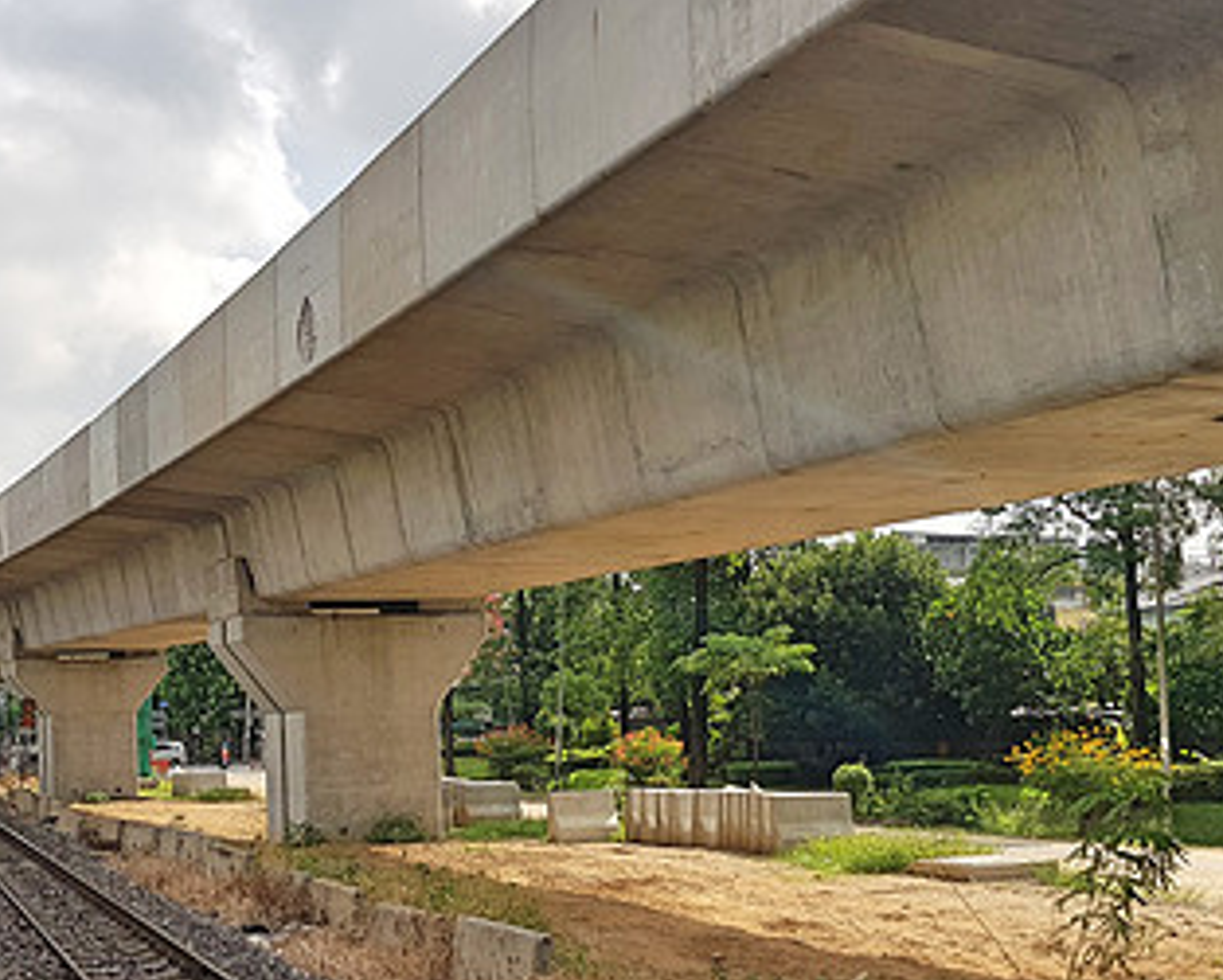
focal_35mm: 47
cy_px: 681
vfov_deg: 31.8
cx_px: 563
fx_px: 1703
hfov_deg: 39.5
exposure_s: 1/2012
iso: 40
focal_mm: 4.2
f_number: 1.7
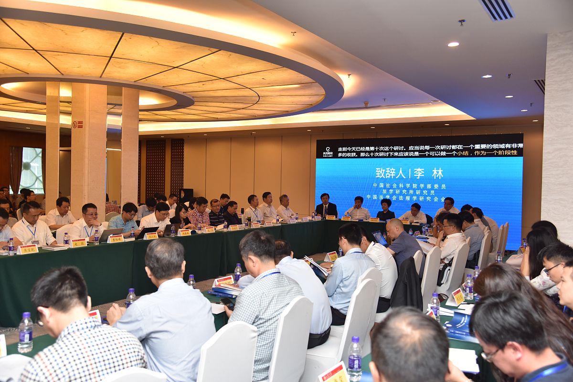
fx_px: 509
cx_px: 286
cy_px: 191
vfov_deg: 41.1
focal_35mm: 32
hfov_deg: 58.7
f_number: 4
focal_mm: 32
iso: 1000
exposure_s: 1/160
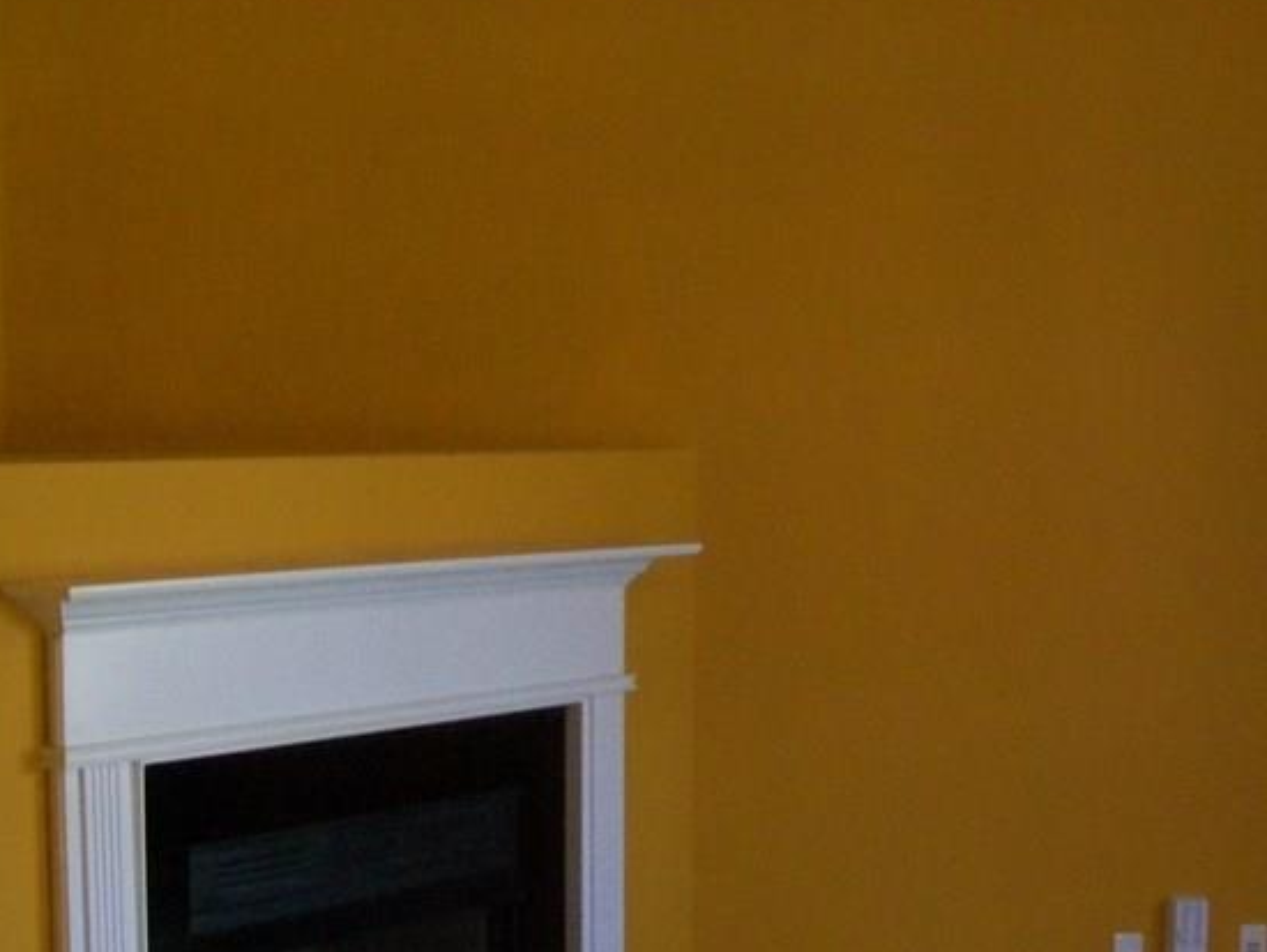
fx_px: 2453
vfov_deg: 21.9
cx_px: 643
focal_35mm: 67
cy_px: 556
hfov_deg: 29.0
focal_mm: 6
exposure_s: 1/60
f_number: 2.7
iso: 160
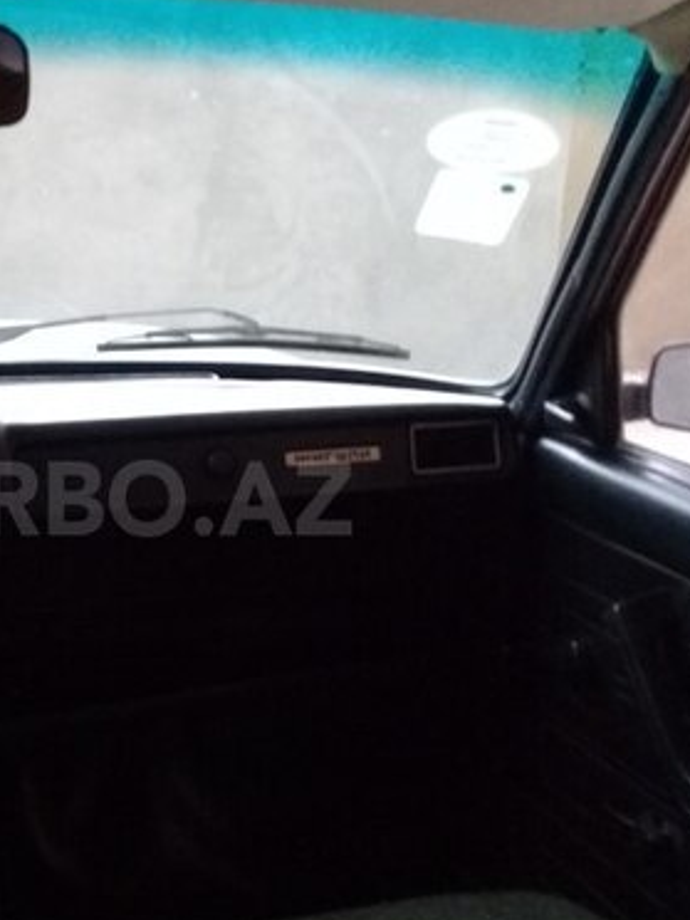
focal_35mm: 55
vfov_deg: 34.9
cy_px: 498
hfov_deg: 25.9
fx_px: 1462
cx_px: 99
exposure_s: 1/17
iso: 320
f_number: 2.2
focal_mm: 3.3
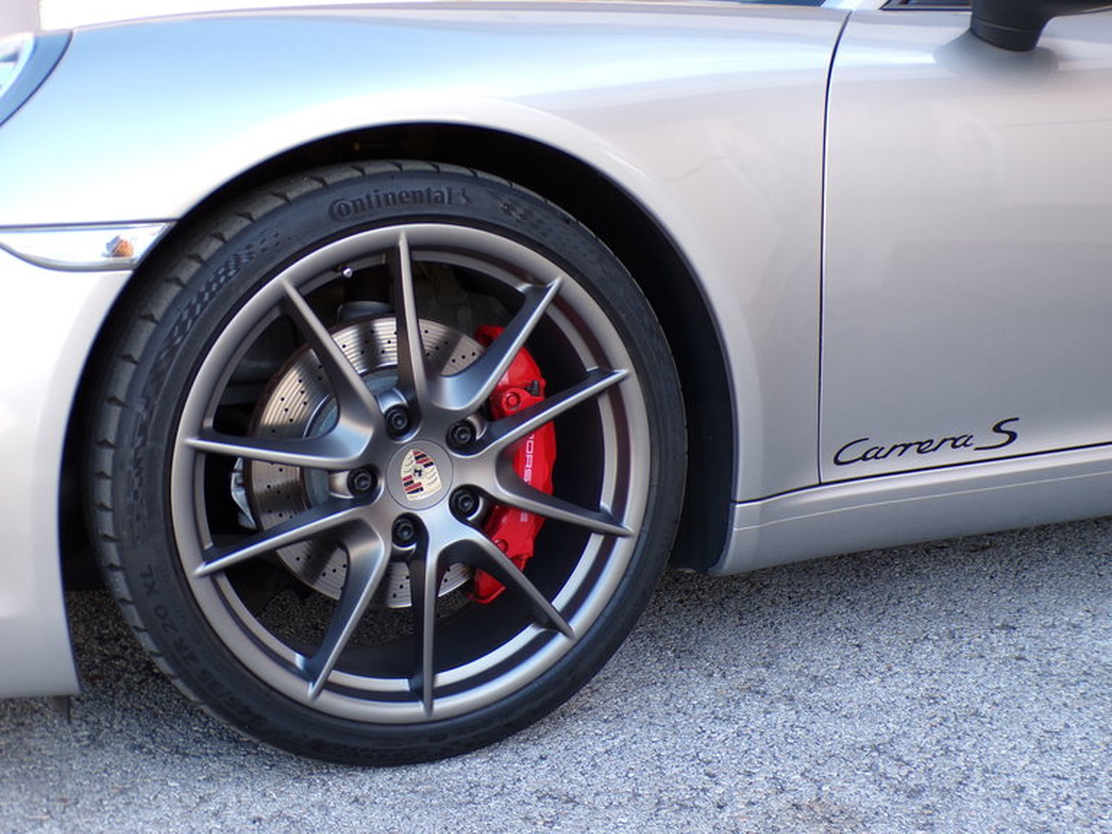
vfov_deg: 34.3
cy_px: 417
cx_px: 556
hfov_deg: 44.8
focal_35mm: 42
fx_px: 1349
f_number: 3.4
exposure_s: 1/100
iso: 100
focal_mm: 7.6
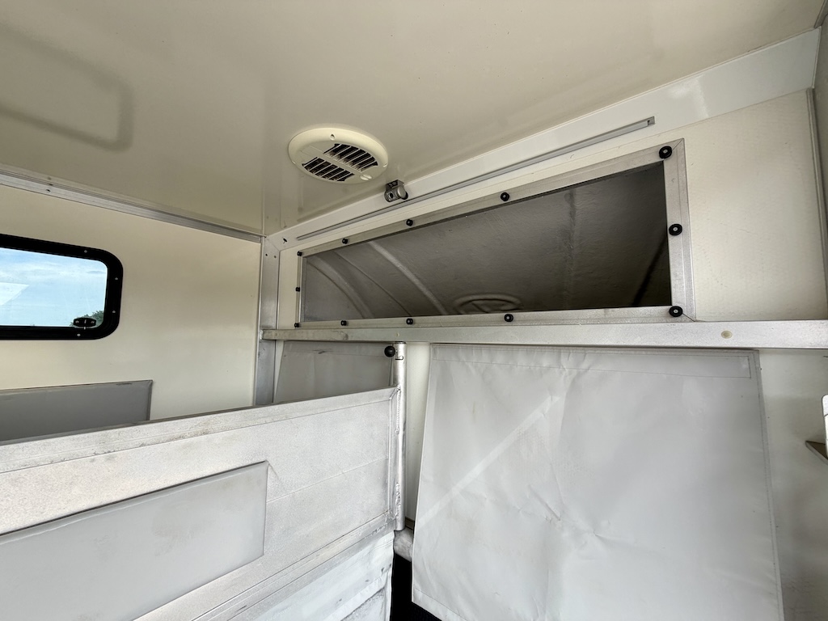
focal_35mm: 14
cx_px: 414
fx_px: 335
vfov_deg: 85.7
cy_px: 310
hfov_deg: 102.1
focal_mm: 2.22
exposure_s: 1/277
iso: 50
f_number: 2.2
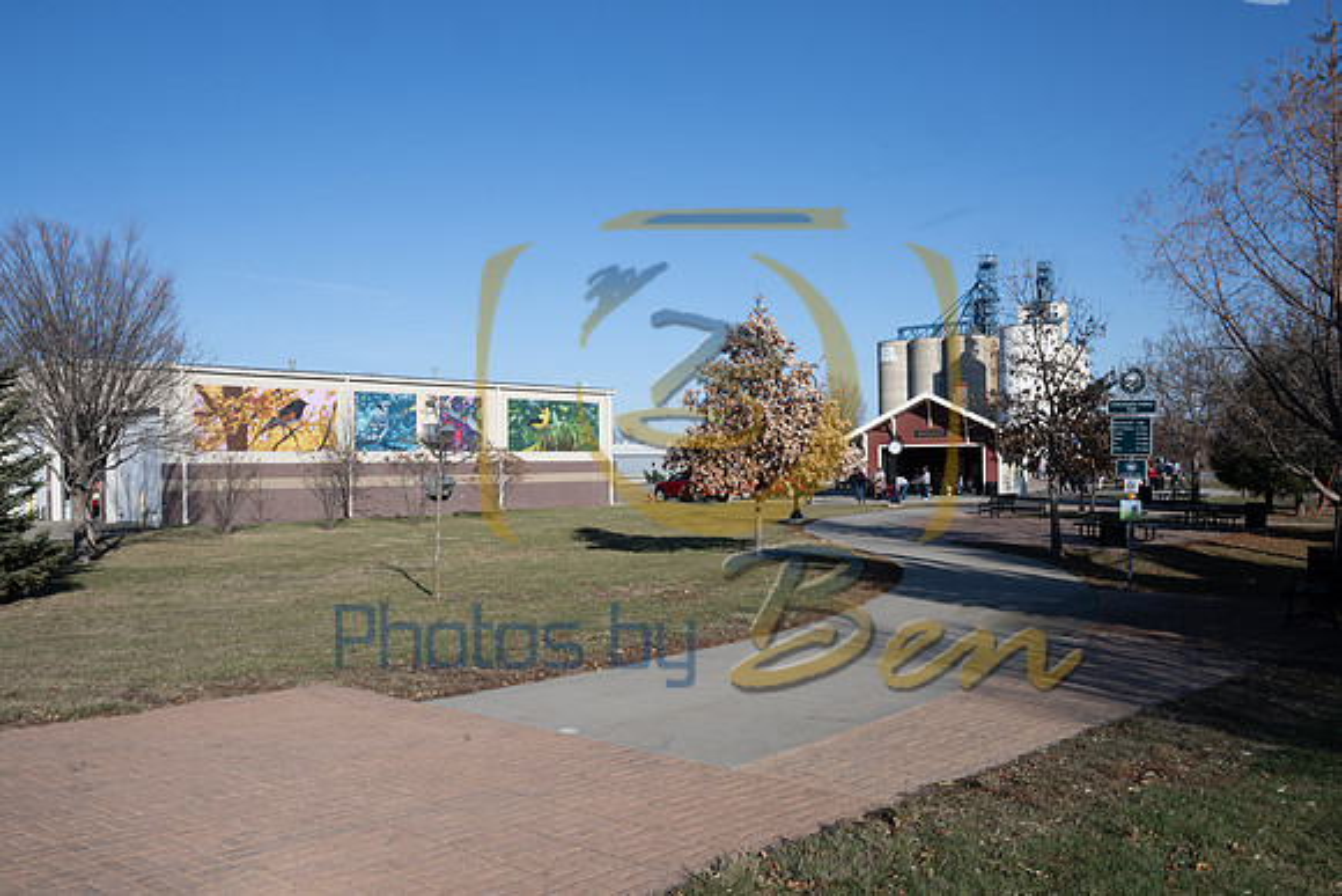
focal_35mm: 32
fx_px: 1212
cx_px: 671
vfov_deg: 40.6
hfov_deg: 58.0
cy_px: 448
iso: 200
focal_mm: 32.5
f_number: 14
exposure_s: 1/200
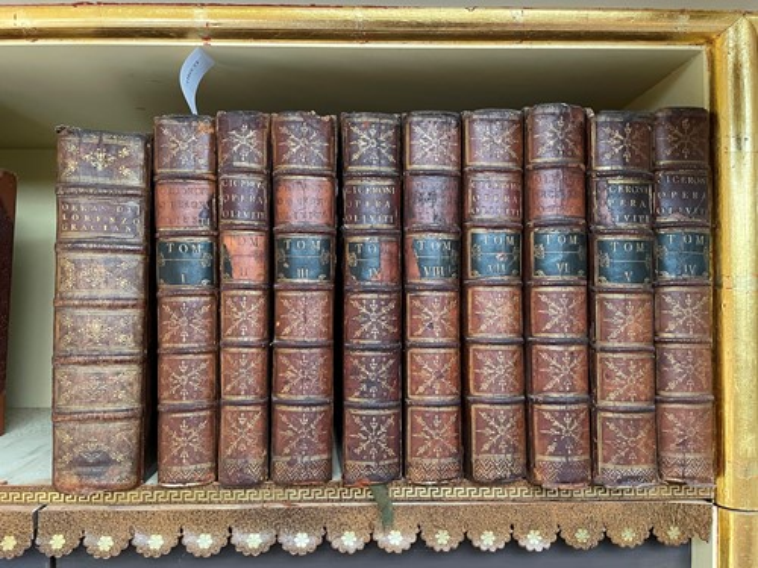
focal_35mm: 26
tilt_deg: +1.5
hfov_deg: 67.3
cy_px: 284
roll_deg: +0.5
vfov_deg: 53.1
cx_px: 379
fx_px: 569
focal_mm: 4.2
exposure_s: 1/50
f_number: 1.6
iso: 500
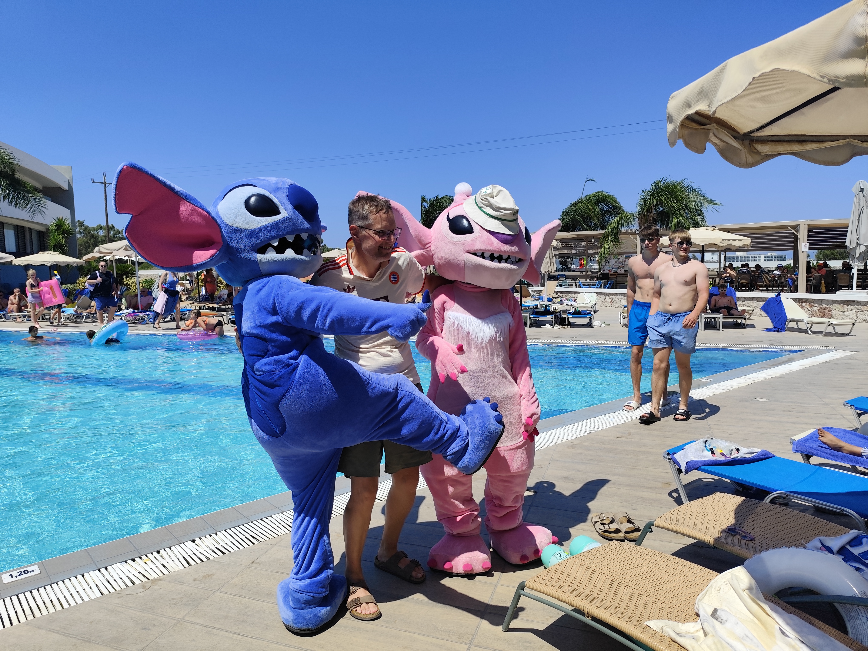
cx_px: 434
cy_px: 326
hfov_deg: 73.9
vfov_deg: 58.9
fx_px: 577
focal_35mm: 23
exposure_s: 1/1553
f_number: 1.65
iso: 50
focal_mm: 6.19
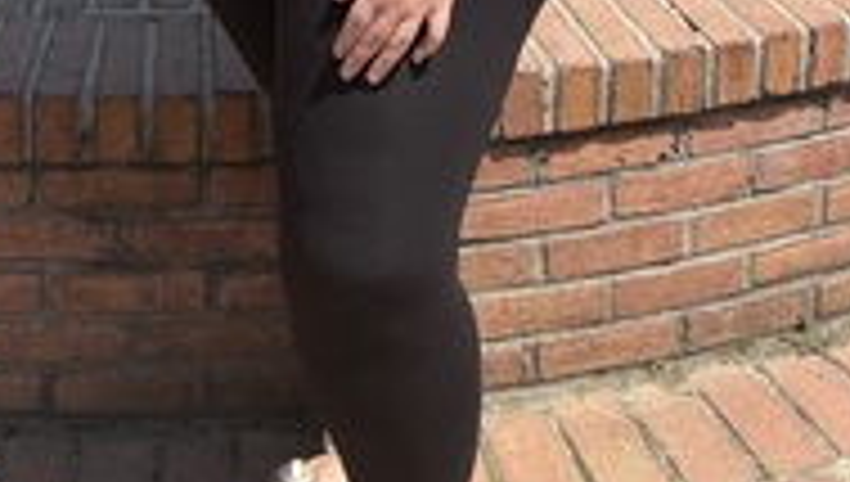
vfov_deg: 13.8
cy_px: -581
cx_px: 277
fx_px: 1558
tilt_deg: -6.3
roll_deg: +0.5
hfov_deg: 30.3
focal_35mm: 69
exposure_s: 1/4167
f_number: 1.78
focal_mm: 6.76
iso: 80
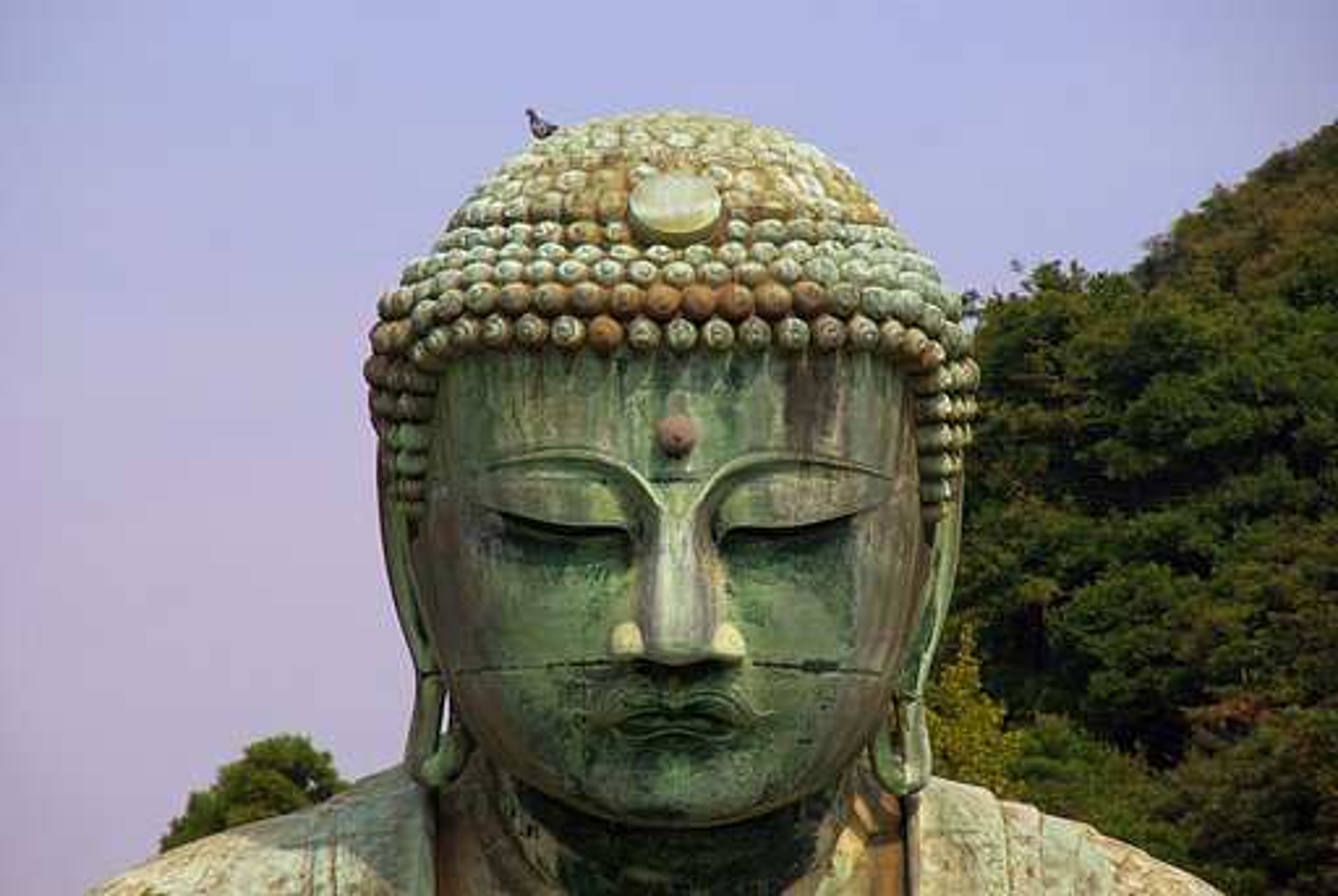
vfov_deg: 4.6
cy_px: 448
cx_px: 669
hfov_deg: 6.9
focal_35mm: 300
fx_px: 11166
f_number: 8
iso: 100
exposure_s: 1/500
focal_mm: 200
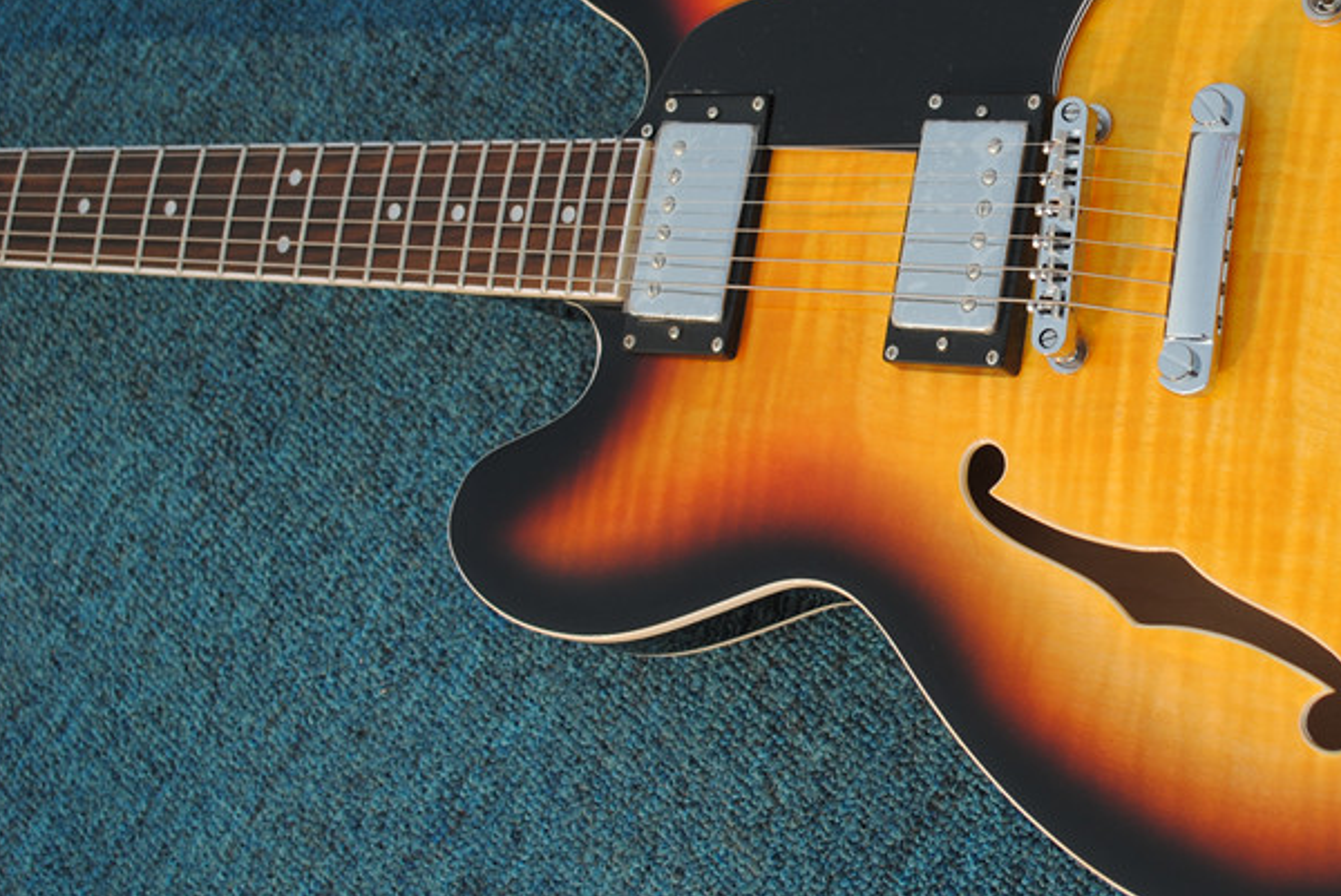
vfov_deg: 17.1
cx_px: 1033
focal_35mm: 80
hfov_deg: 25.0
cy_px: 325
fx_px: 2982
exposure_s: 1/400
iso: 100
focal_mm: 32
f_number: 5.6
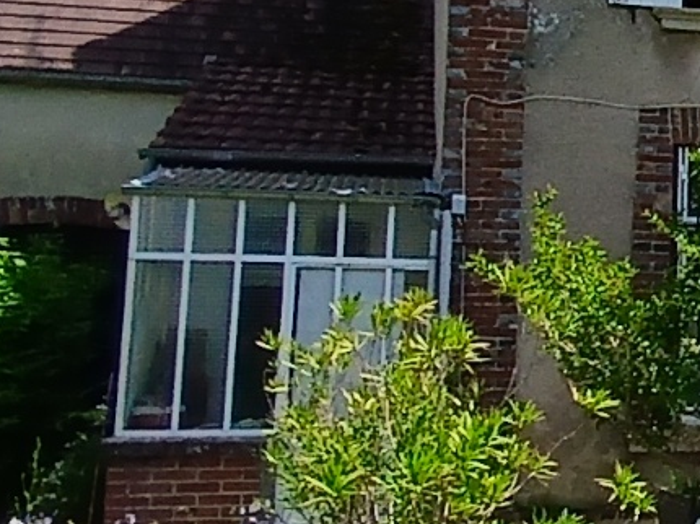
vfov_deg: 18.1
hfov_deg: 20.8
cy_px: 124
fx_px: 1637
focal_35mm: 81
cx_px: 1033
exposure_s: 1/1199
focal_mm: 1.4
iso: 50
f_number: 2.2
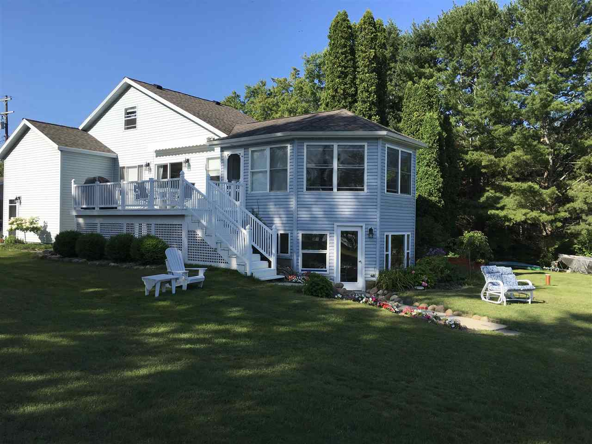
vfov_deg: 48.2
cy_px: 222
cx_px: 296
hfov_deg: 61.7
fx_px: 496
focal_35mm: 29
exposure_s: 1/1166
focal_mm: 4.15
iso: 25
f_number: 2.2
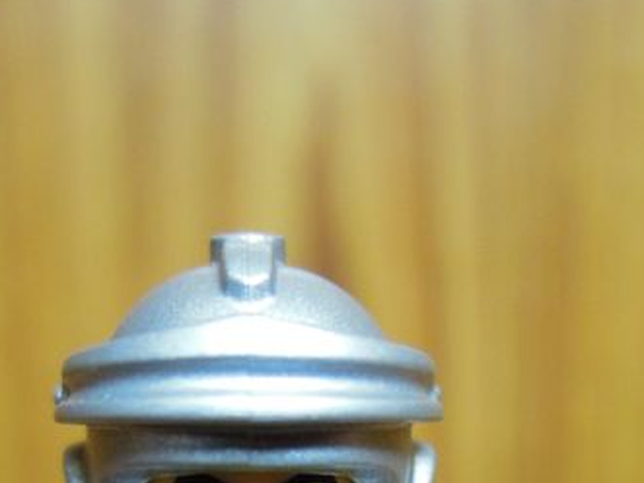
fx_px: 1079
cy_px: 508
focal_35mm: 58
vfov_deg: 23.9
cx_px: 257
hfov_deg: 33.1
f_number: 1.8
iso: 400
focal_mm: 4.3
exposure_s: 1/400
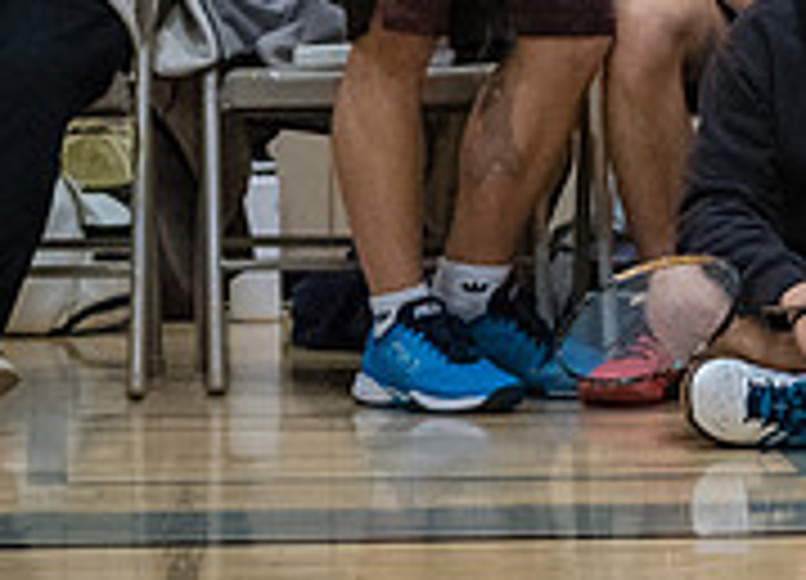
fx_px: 7026
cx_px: 1209
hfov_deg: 6.5
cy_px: 58
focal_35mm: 306
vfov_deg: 4.7
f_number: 3.5
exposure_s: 1/400
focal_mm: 70
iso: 8000
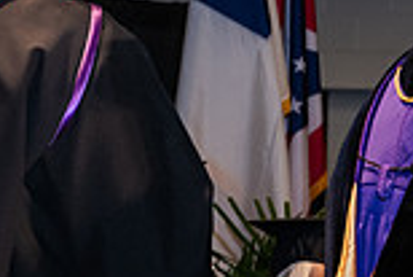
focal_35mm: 234
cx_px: 729
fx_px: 2687
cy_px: 190
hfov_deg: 8.5
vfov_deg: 5.9
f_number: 6.3
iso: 1600
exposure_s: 1/200
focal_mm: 62
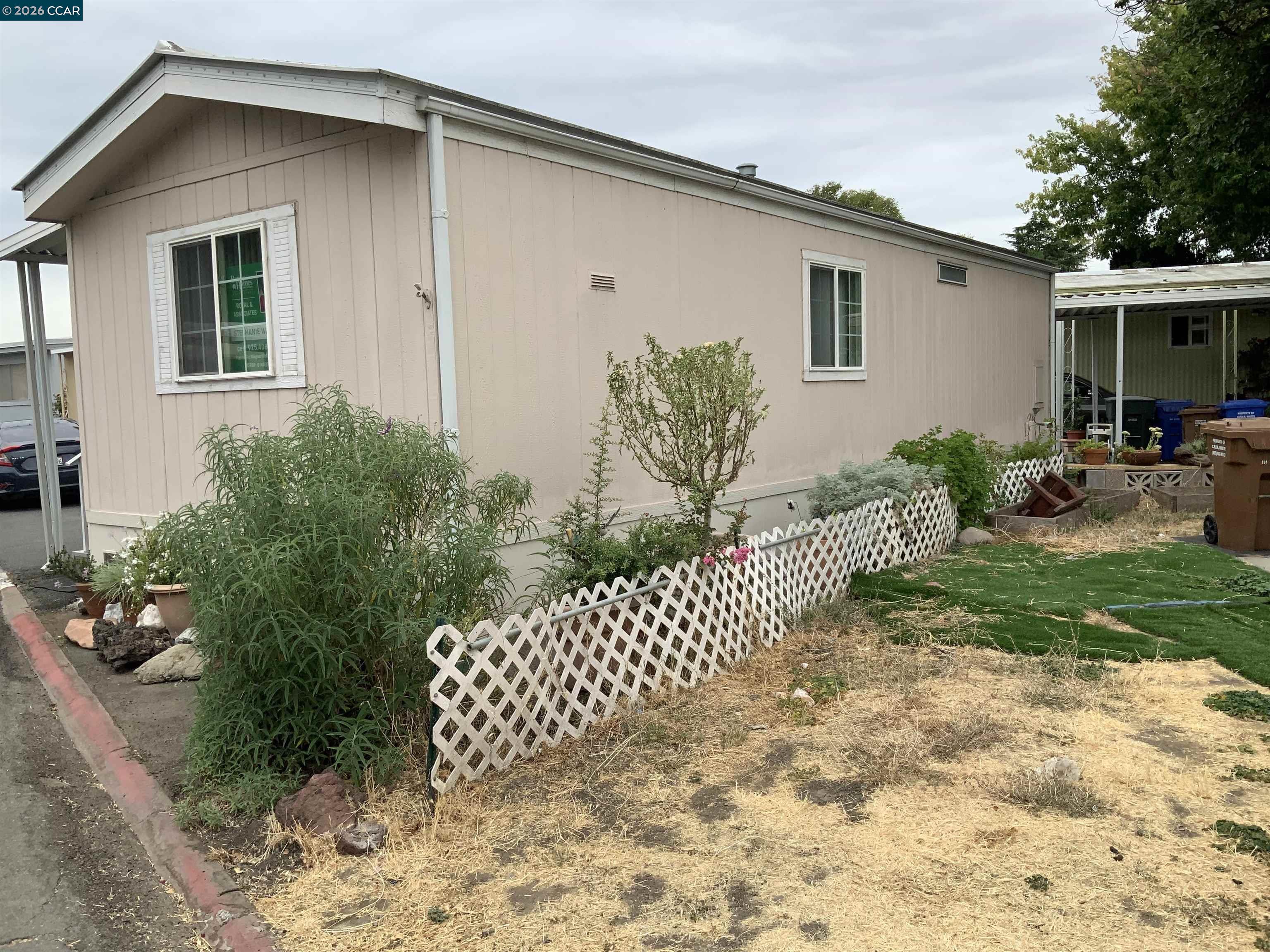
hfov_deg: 61.7
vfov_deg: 48.2
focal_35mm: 29
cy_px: 476
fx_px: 1064
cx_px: 635
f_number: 1.8
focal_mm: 3
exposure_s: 1/1195
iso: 16
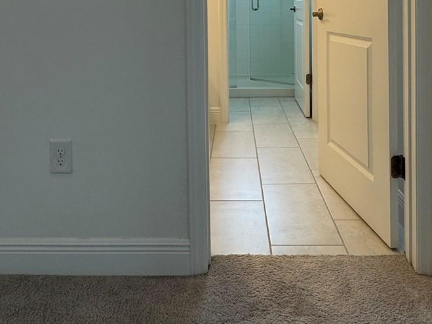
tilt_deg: +0.2
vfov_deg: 37.7
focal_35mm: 34
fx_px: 424
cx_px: 231
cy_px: 7
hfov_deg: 53.9
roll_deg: +0.6
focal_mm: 2.22
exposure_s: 1/120
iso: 64
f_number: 2.2
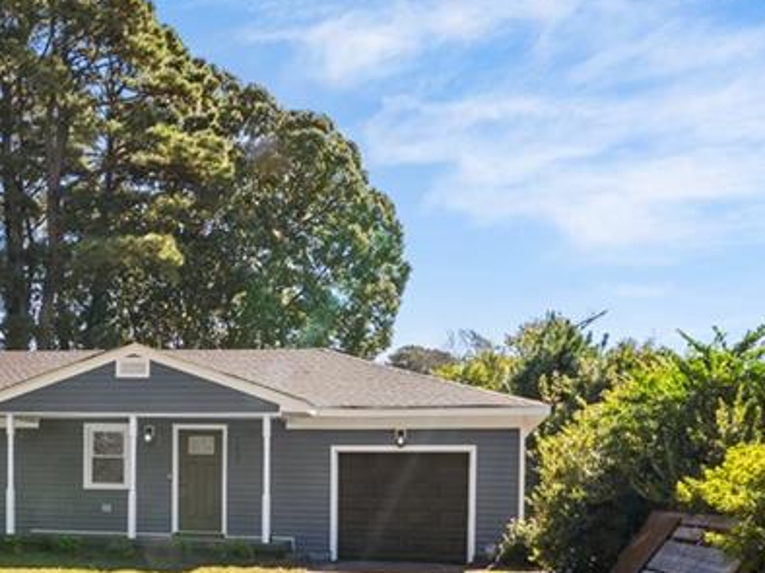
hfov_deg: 45.6
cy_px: 401
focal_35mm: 40
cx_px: 214
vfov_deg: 35.4
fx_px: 883
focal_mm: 16
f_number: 16
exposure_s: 1/320
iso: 200
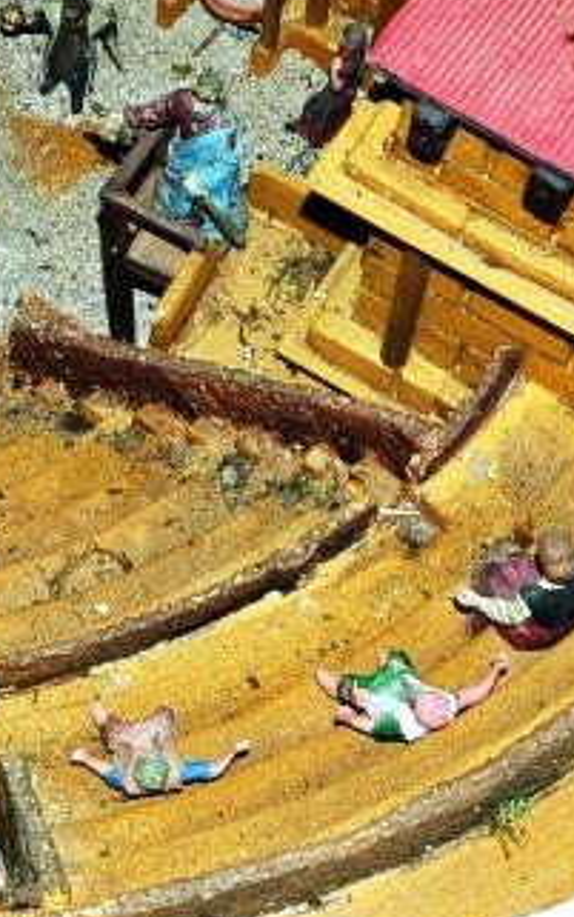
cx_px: -220
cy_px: -34
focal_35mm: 107
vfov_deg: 18.8
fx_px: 2675
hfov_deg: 11.8
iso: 200
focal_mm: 22
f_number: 14
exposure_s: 1/60
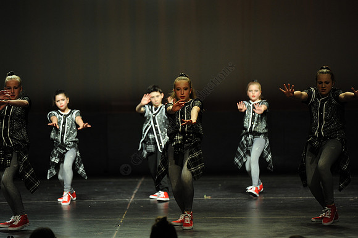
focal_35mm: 180
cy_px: 119
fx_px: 1789
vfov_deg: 7.6
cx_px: 179
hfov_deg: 11.4
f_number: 2.8
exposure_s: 1/320
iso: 1600
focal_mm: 180
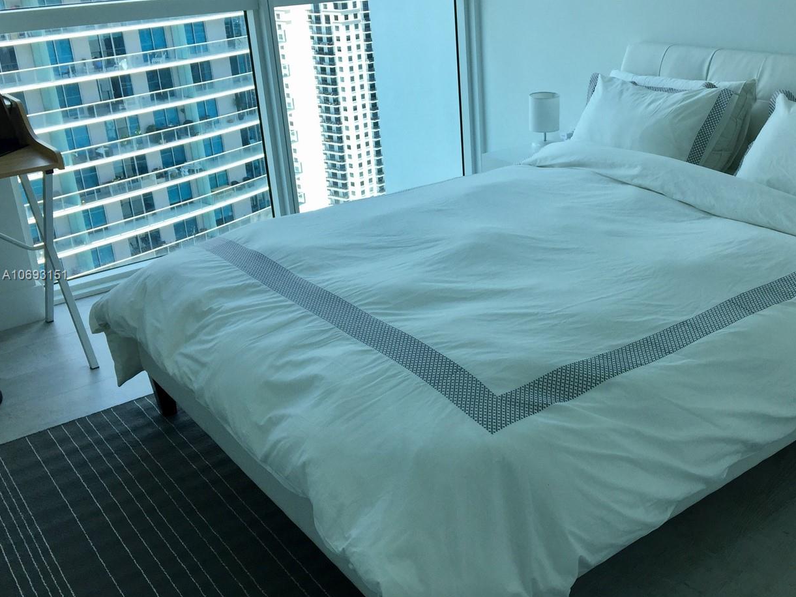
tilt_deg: -20.7
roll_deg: +1.2
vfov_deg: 37.7
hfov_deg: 48.6
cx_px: 486
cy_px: 276
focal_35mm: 38
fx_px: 874
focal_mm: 4.15
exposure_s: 1/282
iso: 32
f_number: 2.2
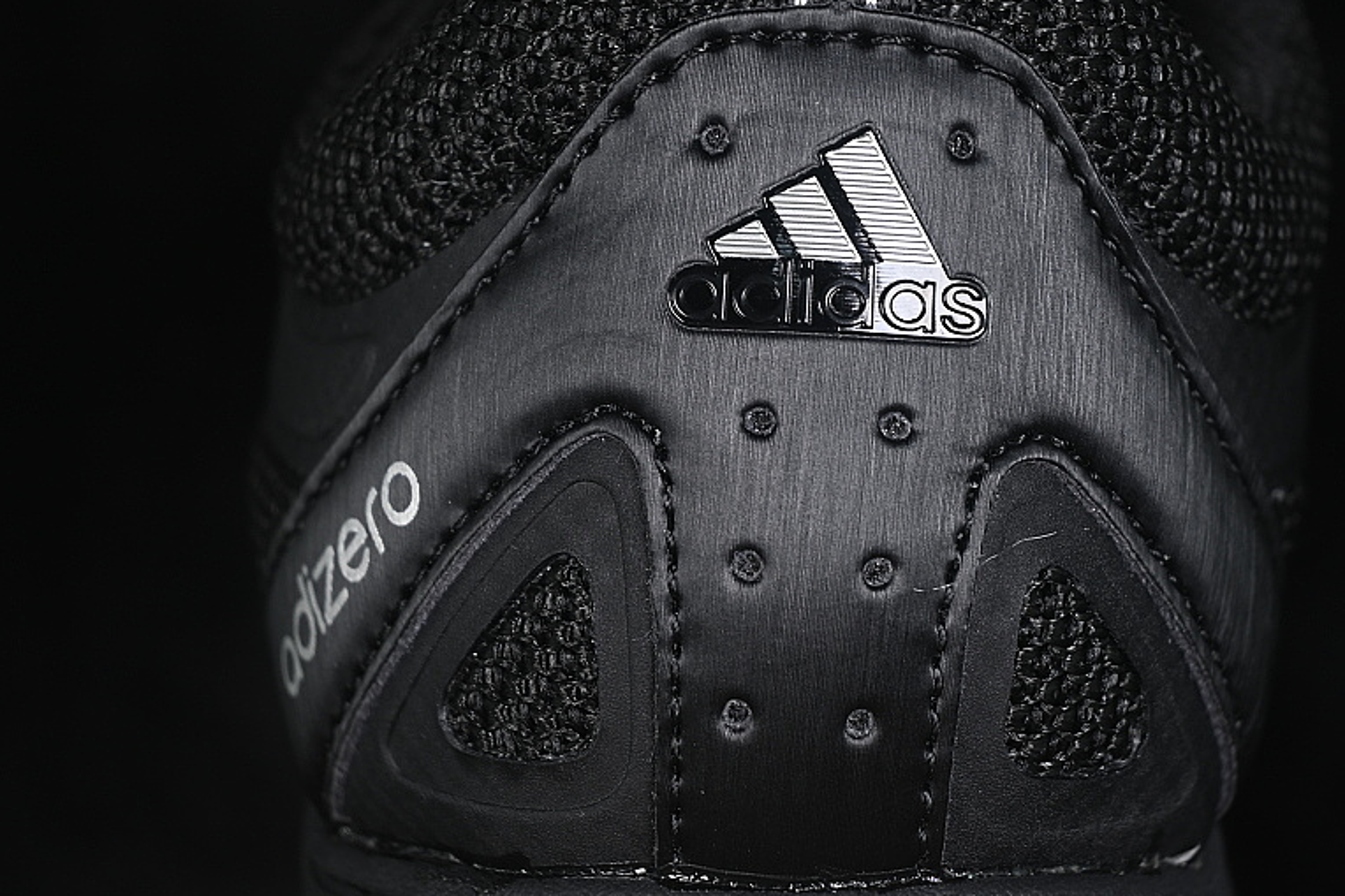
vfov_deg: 12.9
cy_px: 357
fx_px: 3959
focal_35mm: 106
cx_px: 750
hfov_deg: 19.3
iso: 160
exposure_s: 1/60
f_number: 6.3
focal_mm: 50
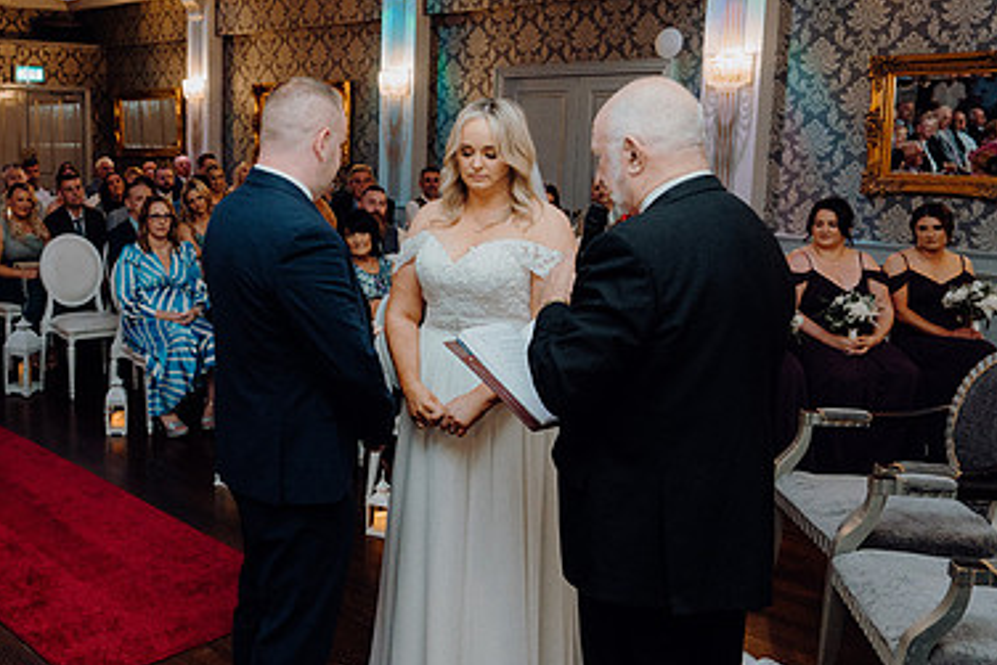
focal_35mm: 37
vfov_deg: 35.9
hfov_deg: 49.6
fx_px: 1025
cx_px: 236
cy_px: 272
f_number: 3.5
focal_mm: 24
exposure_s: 1/160
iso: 2500
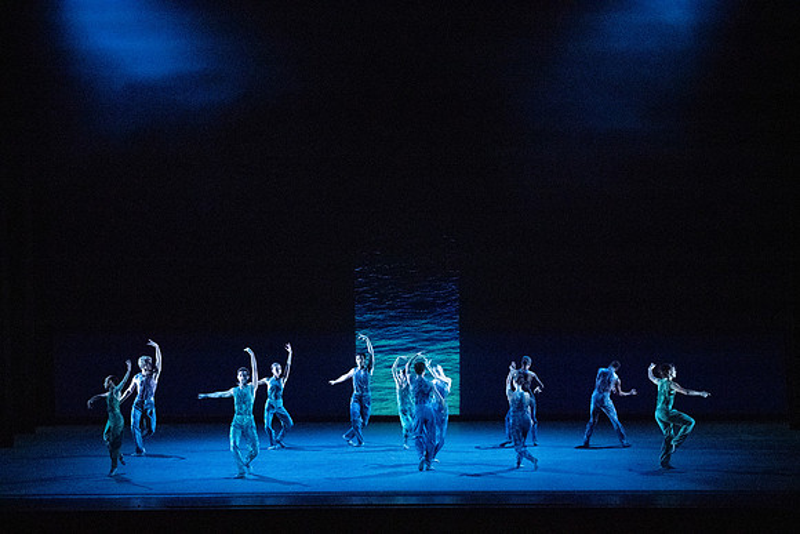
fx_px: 2489
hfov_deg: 18.3
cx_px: 400
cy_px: 267
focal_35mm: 112
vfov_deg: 12.2
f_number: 5.6
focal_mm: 112
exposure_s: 1/400
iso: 25600
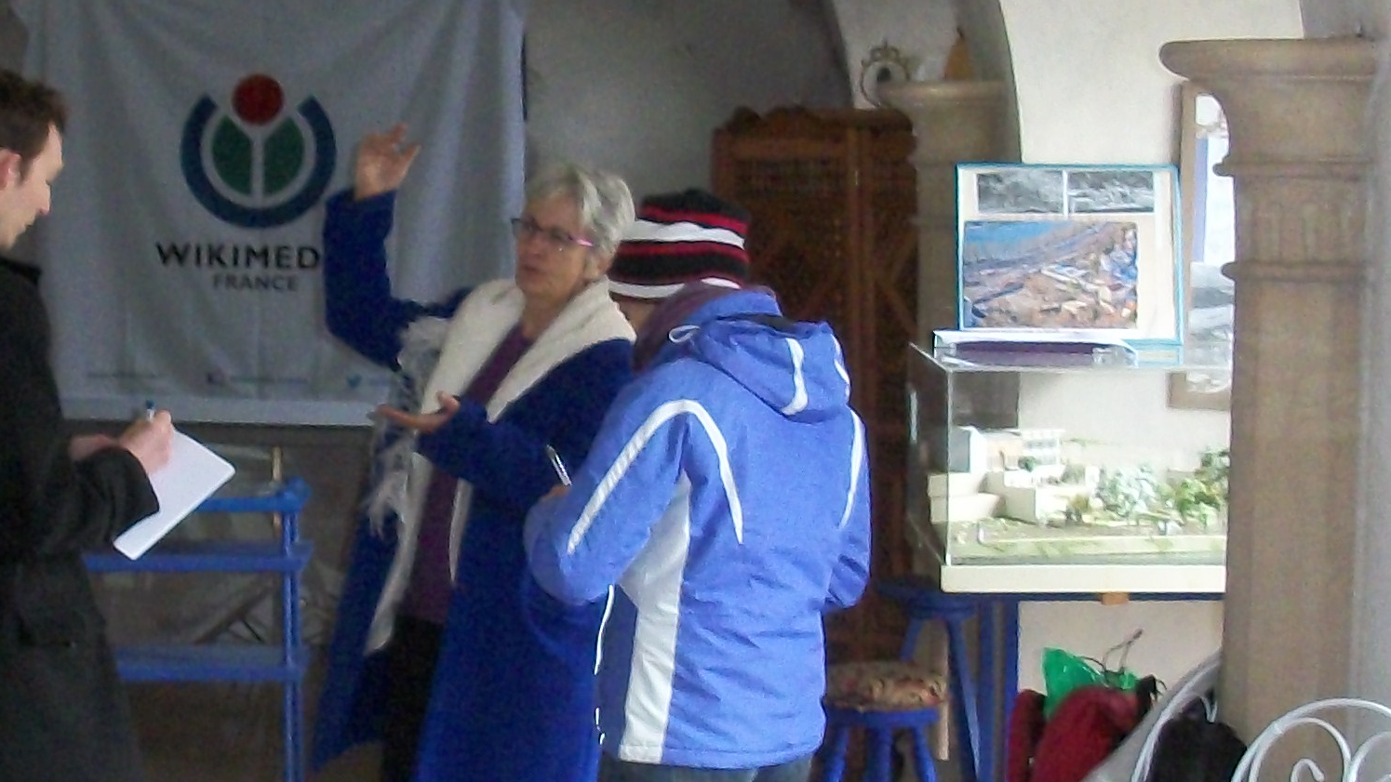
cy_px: 411
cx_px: 338
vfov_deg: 11.9
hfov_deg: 20.8
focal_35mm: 102
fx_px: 3762
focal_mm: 6.3
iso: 250
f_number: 3.1
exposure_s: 1/30
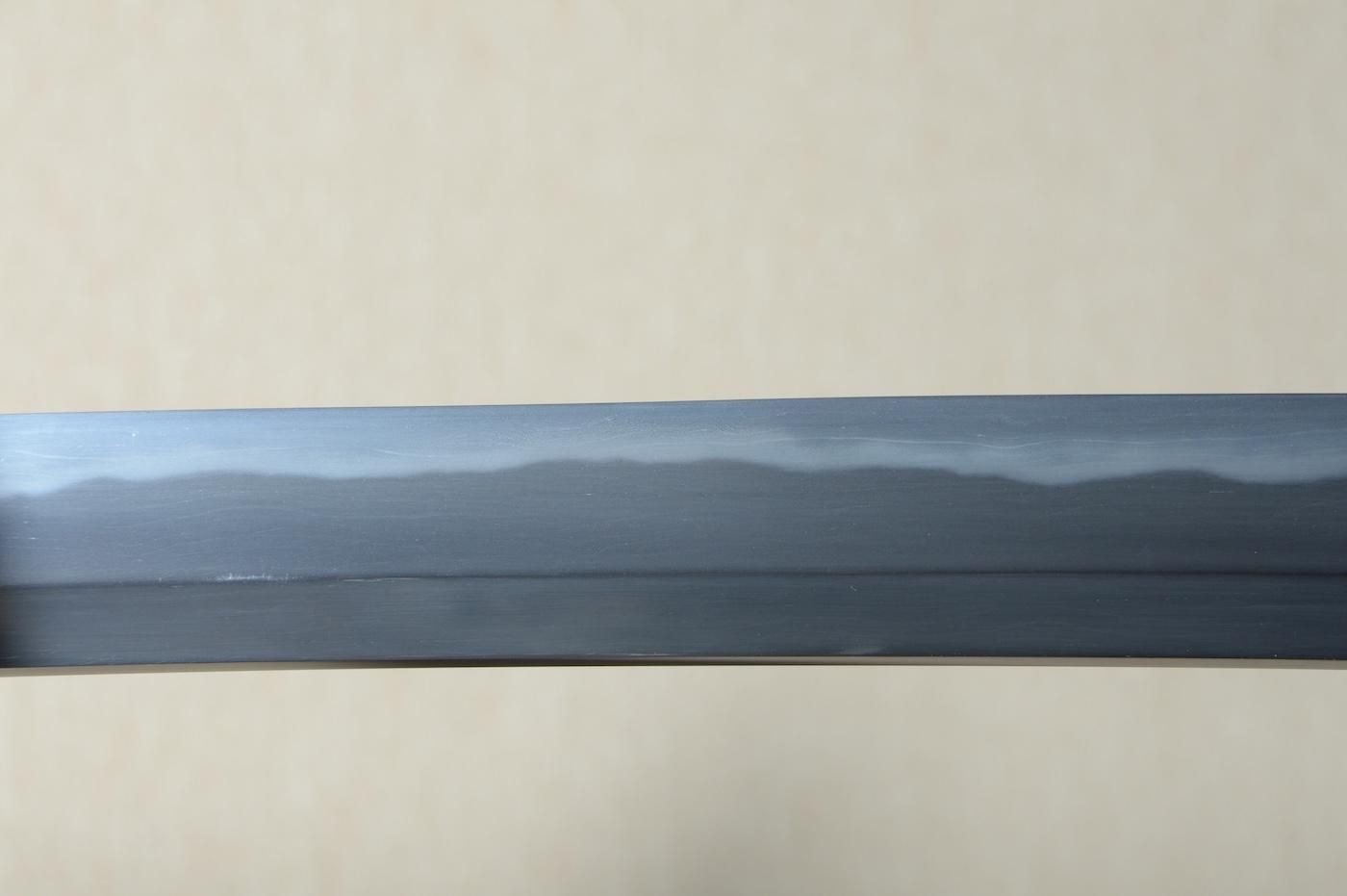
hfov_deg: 14.4
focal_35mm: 142
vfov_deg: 9.6
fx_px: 5327
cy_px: 448
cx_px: 674
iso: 400
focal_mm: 95
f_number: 11
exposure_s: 1/2
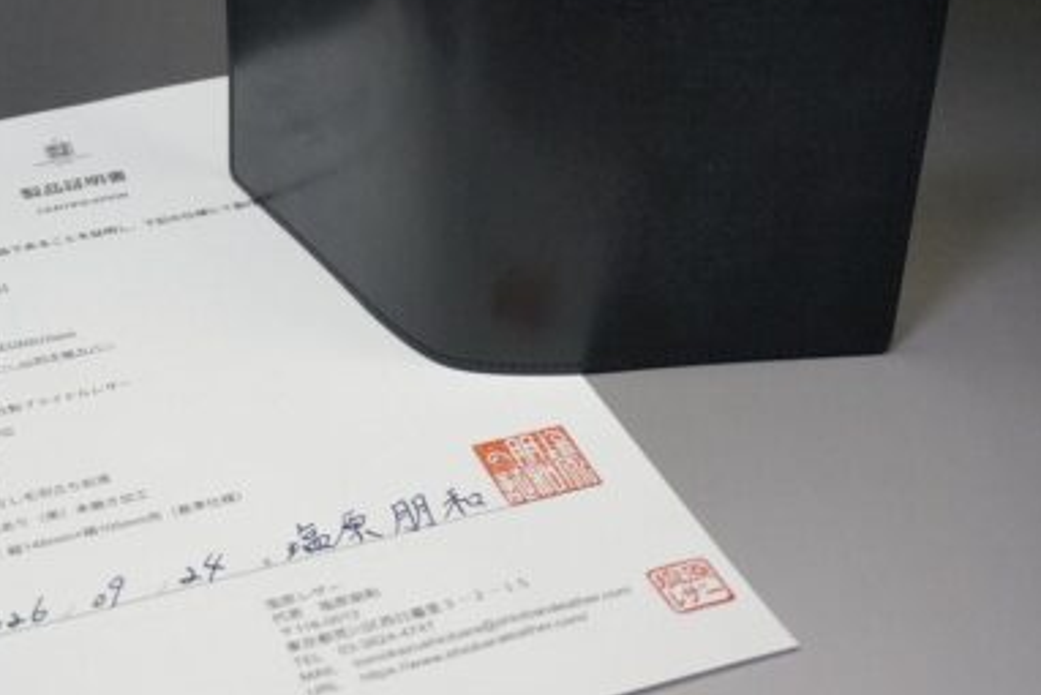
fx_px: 1909
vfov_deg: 20.5
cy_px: 196
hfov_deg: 30.2
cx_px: 305
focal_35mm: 66
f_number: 4.5
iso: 1600
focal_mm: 28
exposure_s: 1/160
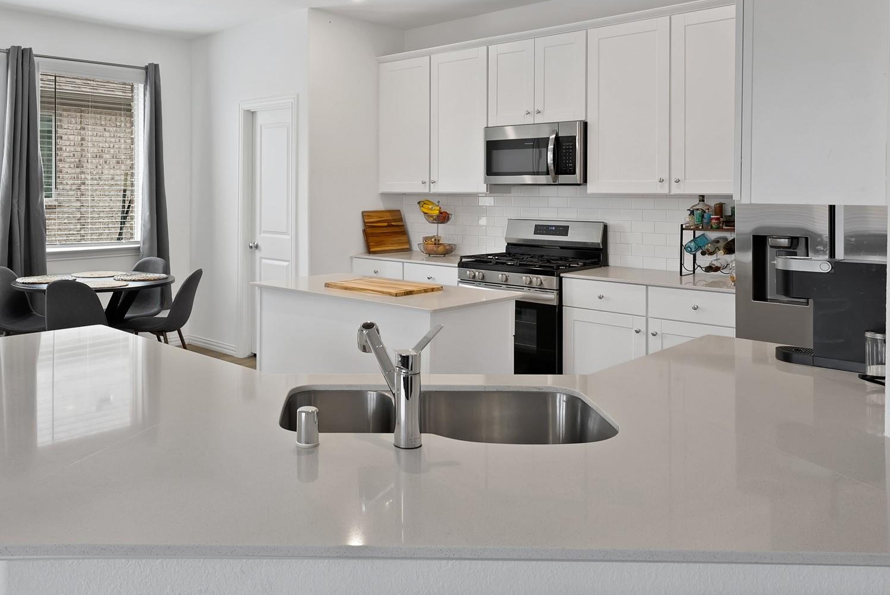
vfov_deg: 45.8
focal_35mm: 28
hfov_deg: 64.8
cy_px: 201
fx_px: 693
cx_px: 357
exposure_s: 1/6
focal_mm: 21
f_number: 9
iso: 640
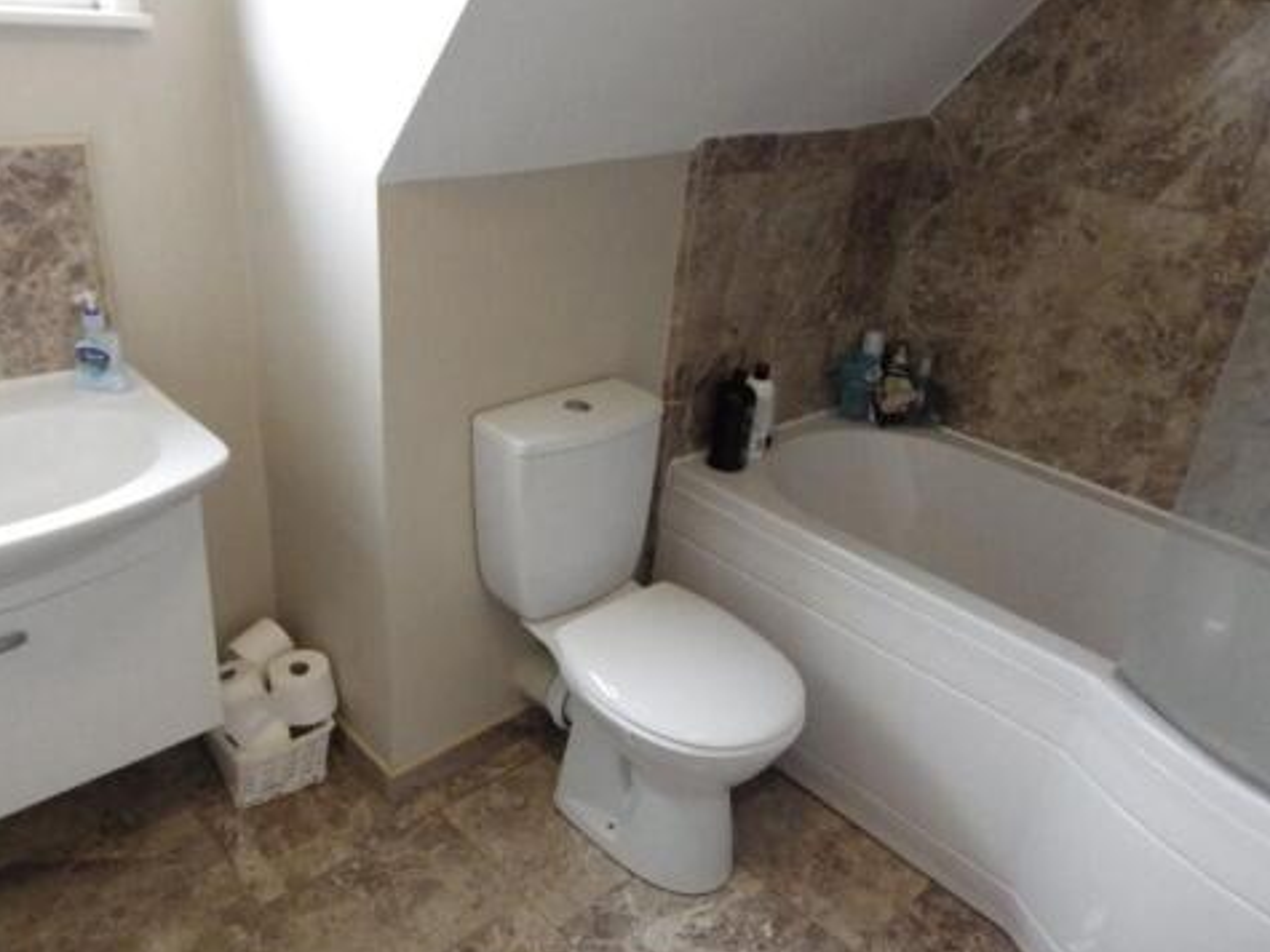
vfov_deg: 51.3
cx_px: 598
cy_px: 493
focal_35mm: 27
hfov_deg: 65.3
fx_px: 990
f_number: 3.1
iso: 640
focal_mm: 4
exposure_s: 1/45
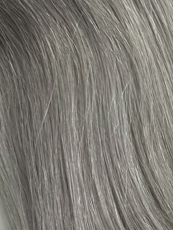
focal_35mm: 135
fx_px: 899
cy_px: 295
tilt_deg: -76.3
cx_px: 311
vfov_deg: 14.1
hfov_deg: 10.4
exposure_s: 1/444
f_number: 1.78
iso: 80
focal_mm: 6.86
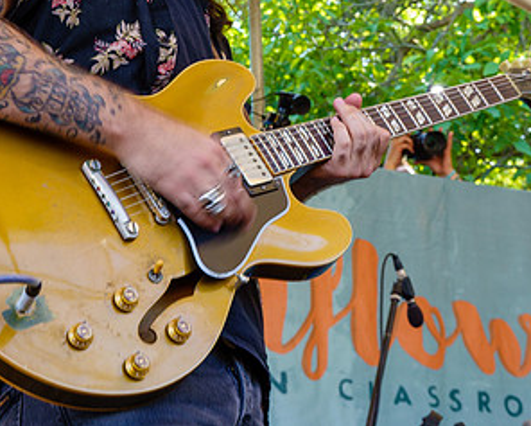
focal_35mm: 92
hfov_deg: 20.8
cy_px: 80
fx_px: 1446
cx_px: 296
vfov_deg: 16.6
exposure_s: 1/50
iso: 125
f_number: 4.5
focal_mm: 19.03
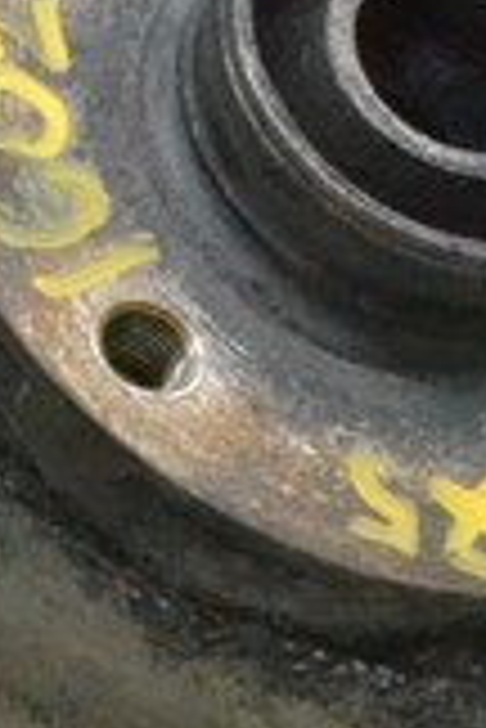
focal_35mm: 228
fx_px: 4617
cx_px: -680
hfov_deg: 5.8
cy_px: 254
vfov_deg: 9.0
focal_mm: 24
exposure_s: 1/100
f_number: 13
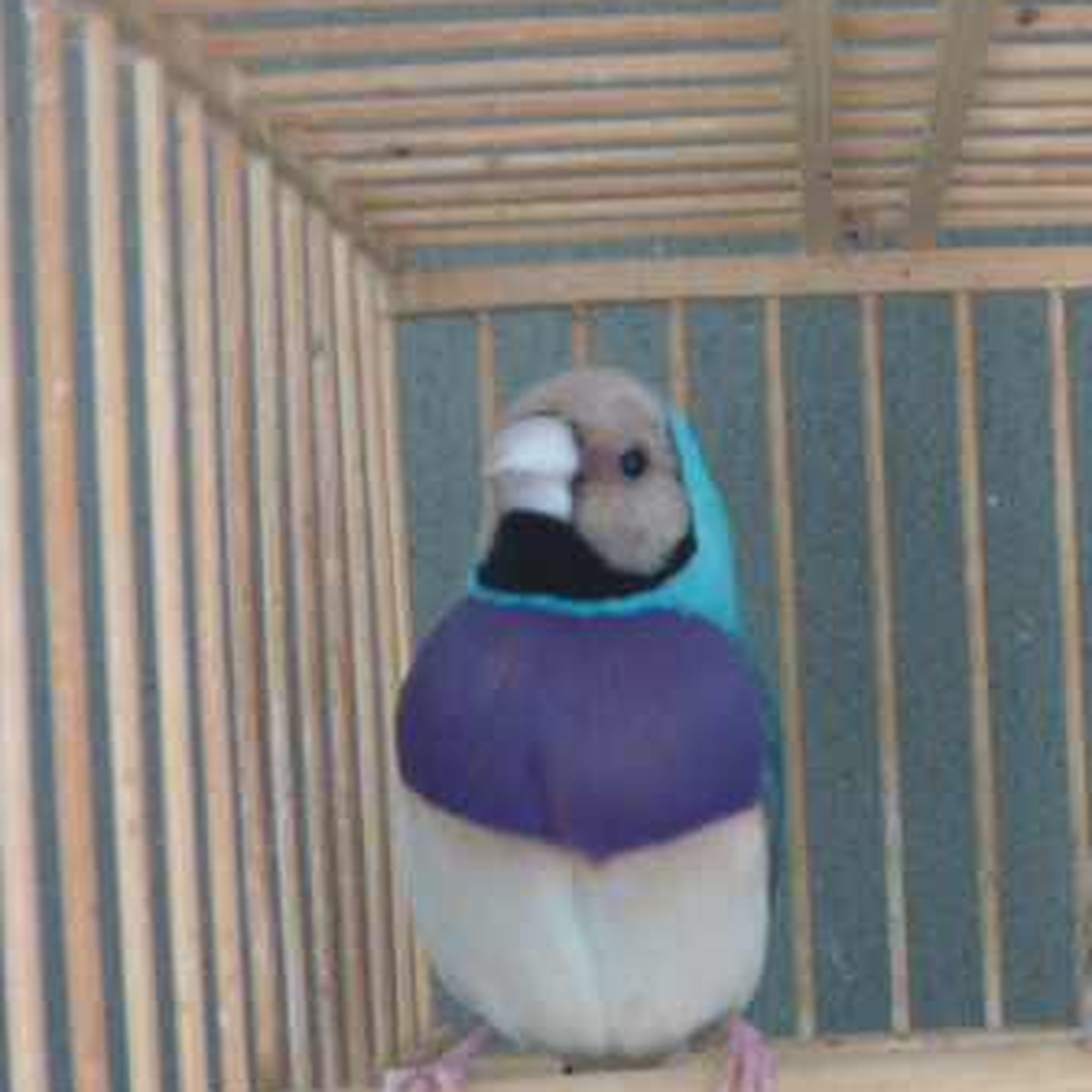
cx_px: 936
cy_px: 741
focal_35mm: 59
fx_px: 2106
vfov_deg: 28.9
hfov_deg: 28.2
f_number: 3.5
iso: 250
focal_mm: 6.3
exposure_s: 1/30
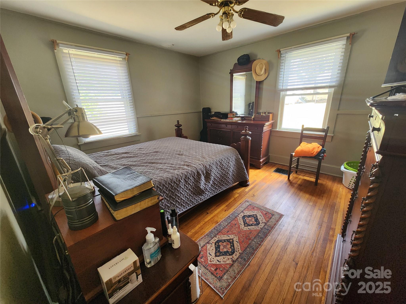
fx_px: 152
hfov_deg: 106.2
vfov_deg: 89.9
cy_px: 152
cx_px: 203
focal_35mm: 13
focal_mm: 2.2
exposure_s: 1/60
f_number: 2.2
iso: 320
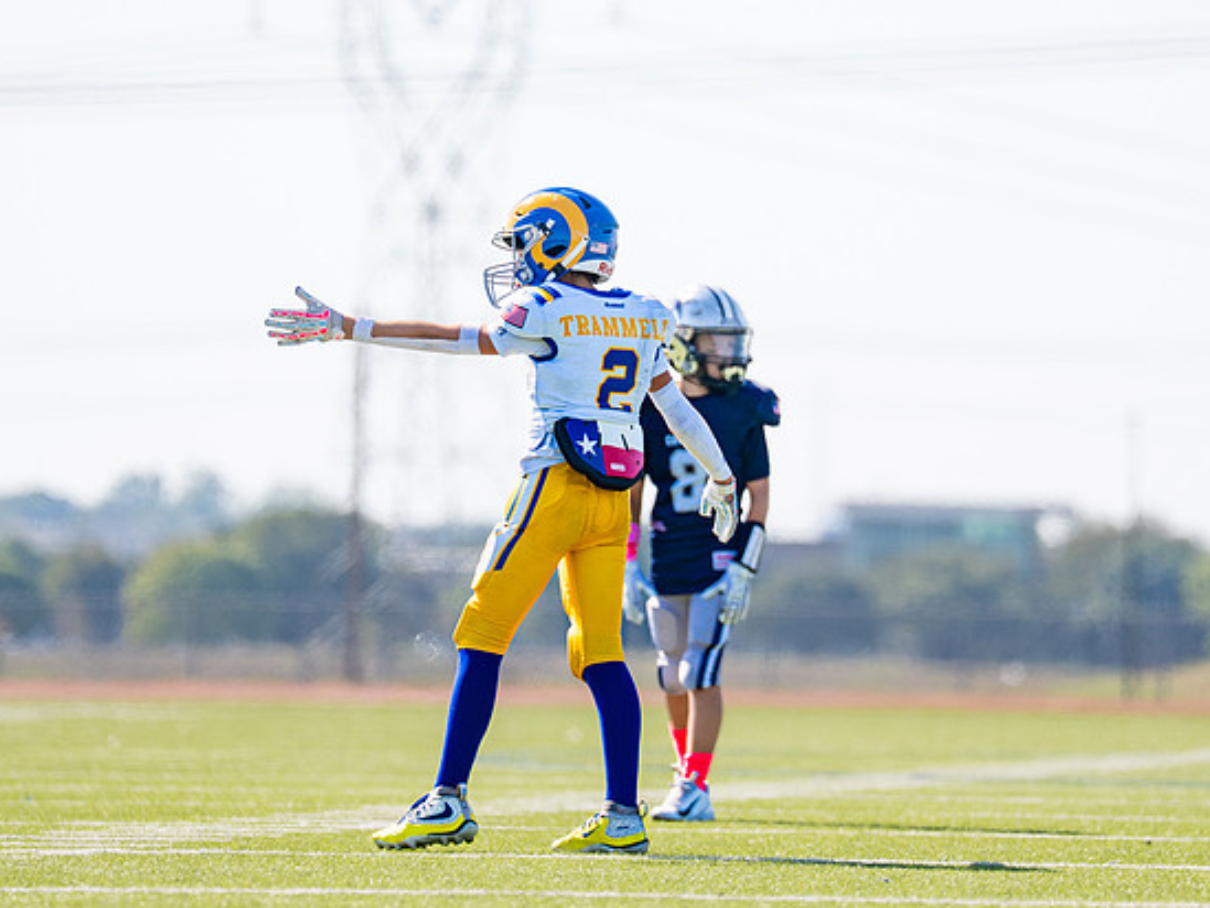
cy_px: 403
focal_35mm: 372
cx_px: 668
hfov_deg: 5.3
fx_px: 13006
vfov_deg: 4.0
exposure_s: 1/1600
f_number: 2.8
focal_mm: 200
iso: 100
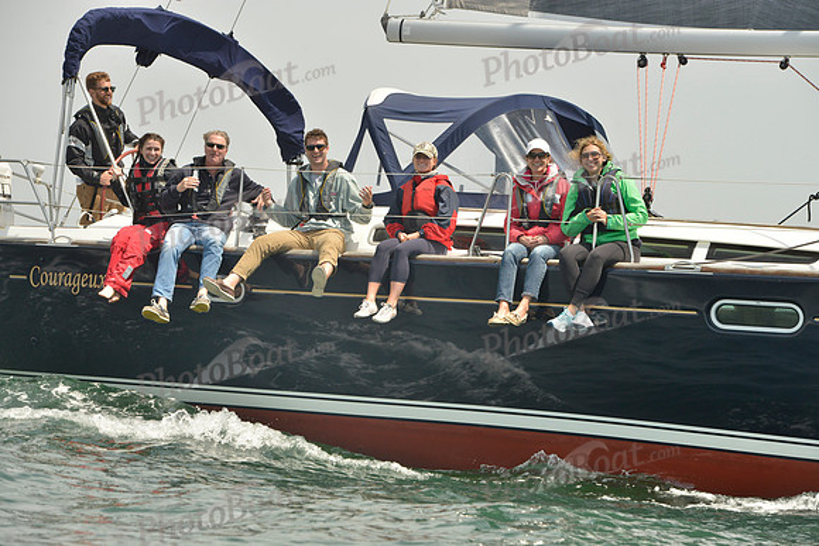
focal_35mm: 150
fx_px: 3413
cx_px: 410
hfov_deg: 13.7
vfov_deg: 9.2
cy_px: 273
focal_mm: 150
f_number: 10
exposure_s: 1/1250
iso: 560
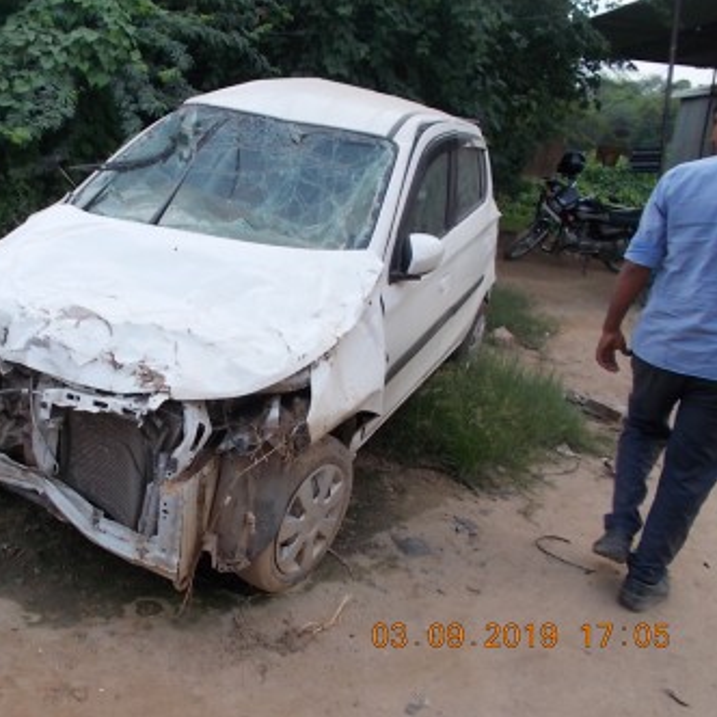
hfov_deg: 51.5
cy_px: 358
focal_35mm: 31
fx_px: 726
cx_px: 235
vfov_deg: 52.5
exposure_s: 1/125
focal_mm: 4.6
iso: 80
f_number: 3.2
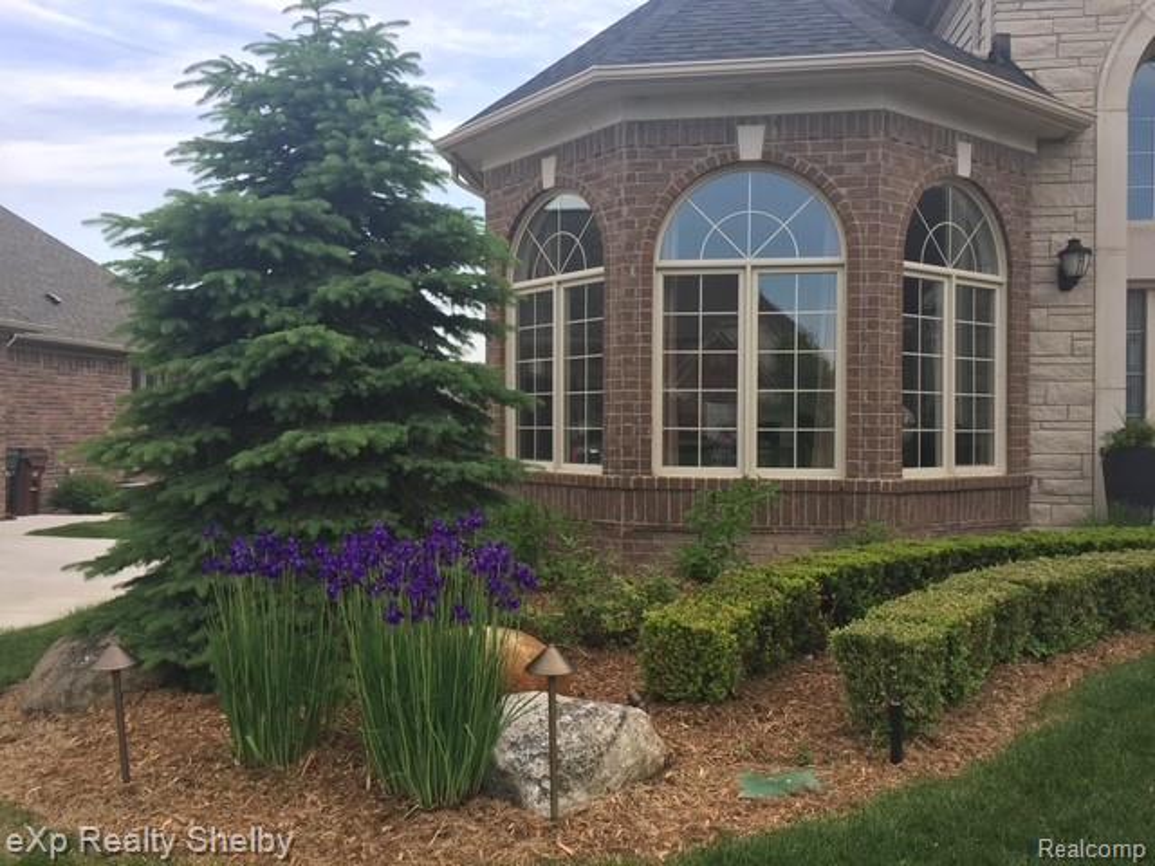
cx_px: 578
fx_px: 968
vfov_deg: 48.2
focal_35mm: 29
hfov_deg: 61.7
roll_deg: -0.6
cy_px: 433
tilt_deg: -0.4
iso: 32
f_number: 2.2
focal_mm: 4.15
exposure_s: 1/659
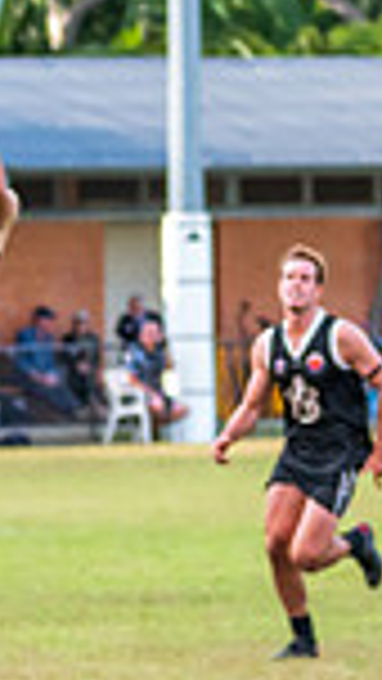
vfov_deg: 3.3
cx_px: 231
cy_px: 704
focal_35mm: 659
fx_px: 11860
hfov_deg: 1.8
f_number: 5.6
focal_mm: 150
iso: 1000
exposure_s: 1/1250
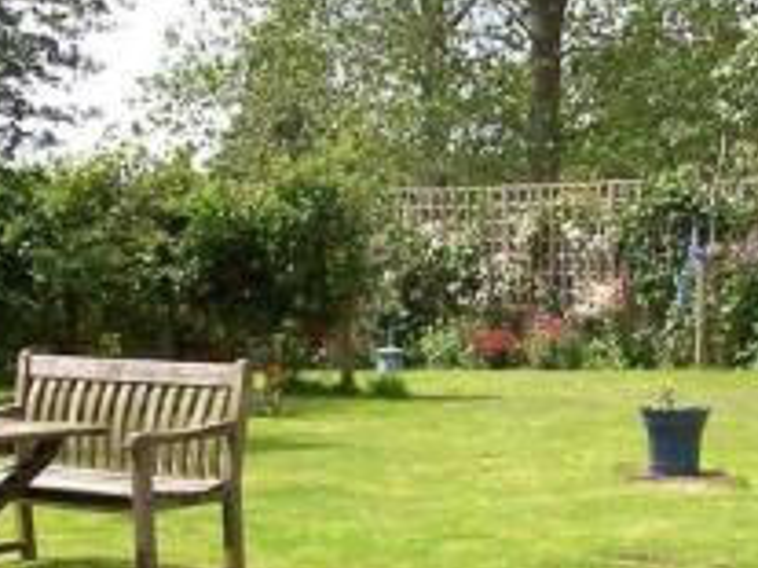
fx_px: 2342
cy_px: 460
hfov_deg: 18.2
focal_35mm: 107
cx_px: 632
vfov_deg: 13.7
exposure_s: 1/350
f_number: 5.6
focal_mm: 6.3
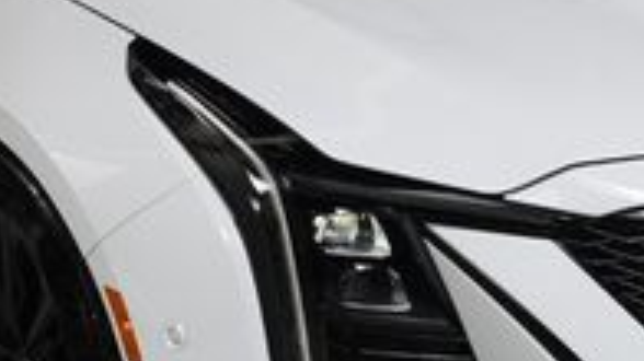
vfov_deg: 8.8
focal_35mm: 137
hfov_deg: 15.7
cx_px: 286
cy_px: 125
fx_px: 2338
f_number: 13
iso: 100
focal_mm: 27
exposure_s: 1/160
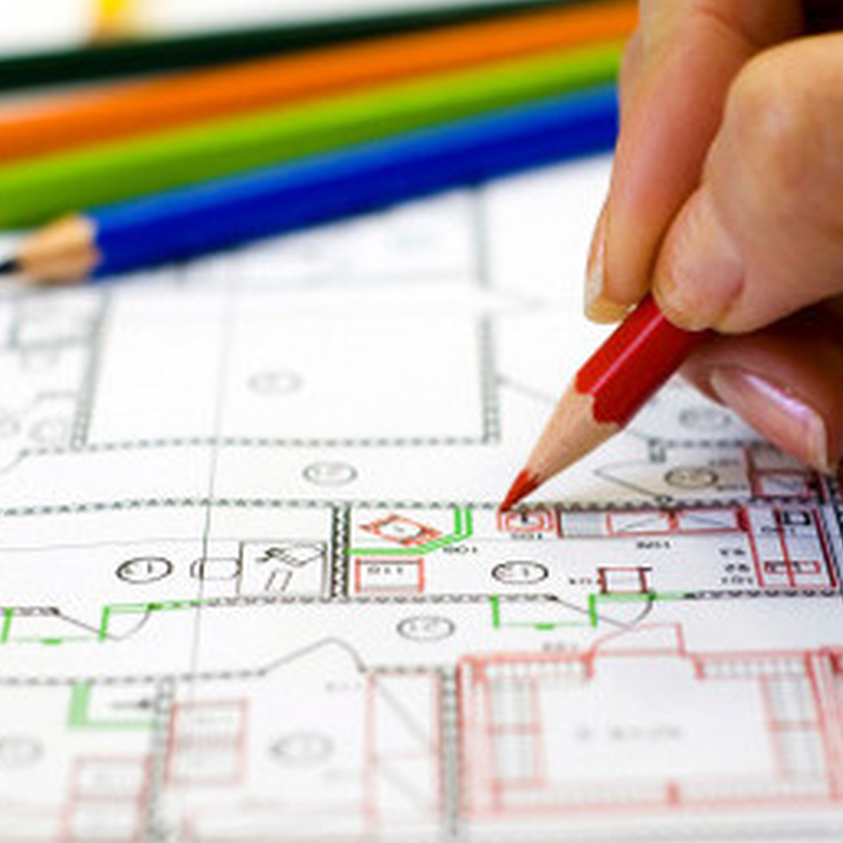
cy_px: 449
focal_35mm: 104
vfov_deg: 16.7
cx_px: 538
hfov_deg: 16.7
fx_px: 2865
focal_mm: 50
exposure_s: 1/20
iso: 100
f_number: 4
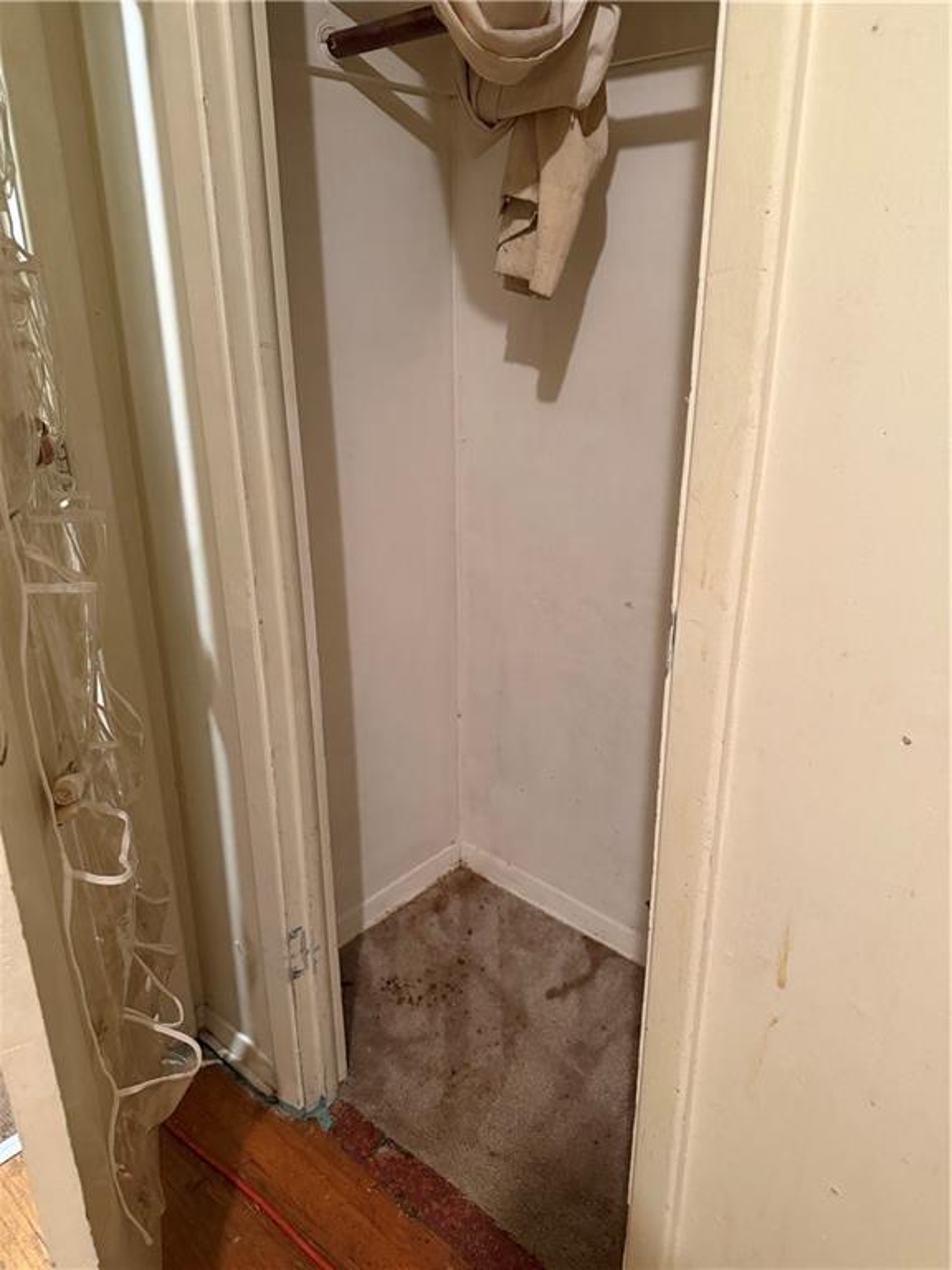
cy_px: 635
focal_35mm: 24
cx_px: 476
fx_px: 880
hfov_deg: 56.8
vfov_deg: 71.6
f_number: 1.78
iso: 800
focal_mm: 6.76
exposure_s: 1/53
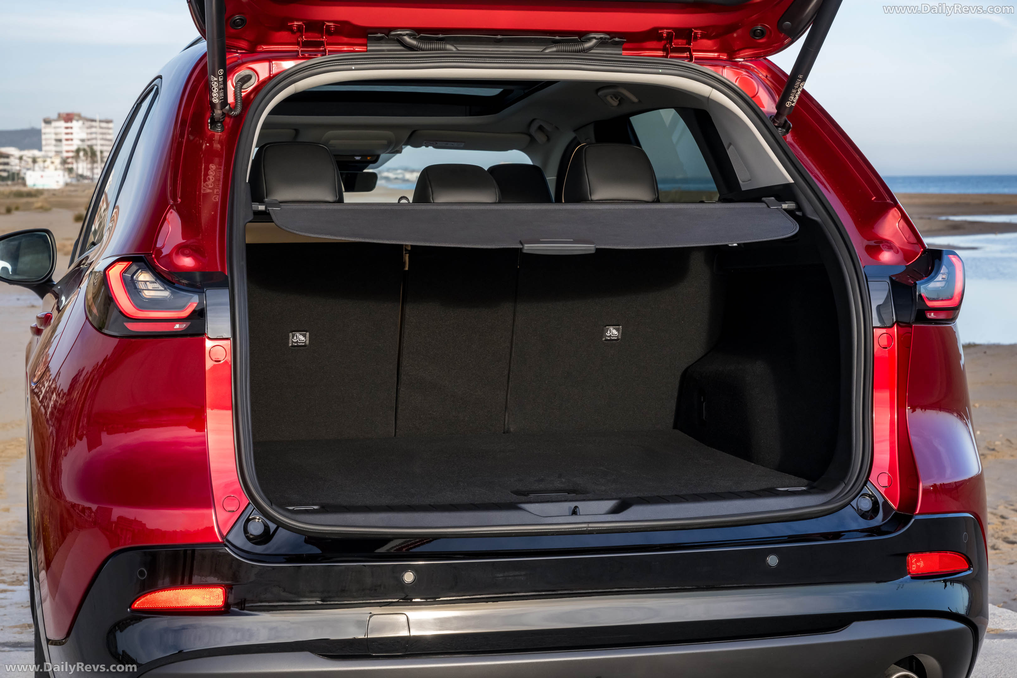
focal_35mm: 70
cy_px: 339
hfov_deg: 28.8
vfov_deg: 19.5
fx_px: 1977
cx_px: 508
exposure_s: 1/100
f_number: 10
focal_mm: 70
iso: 800
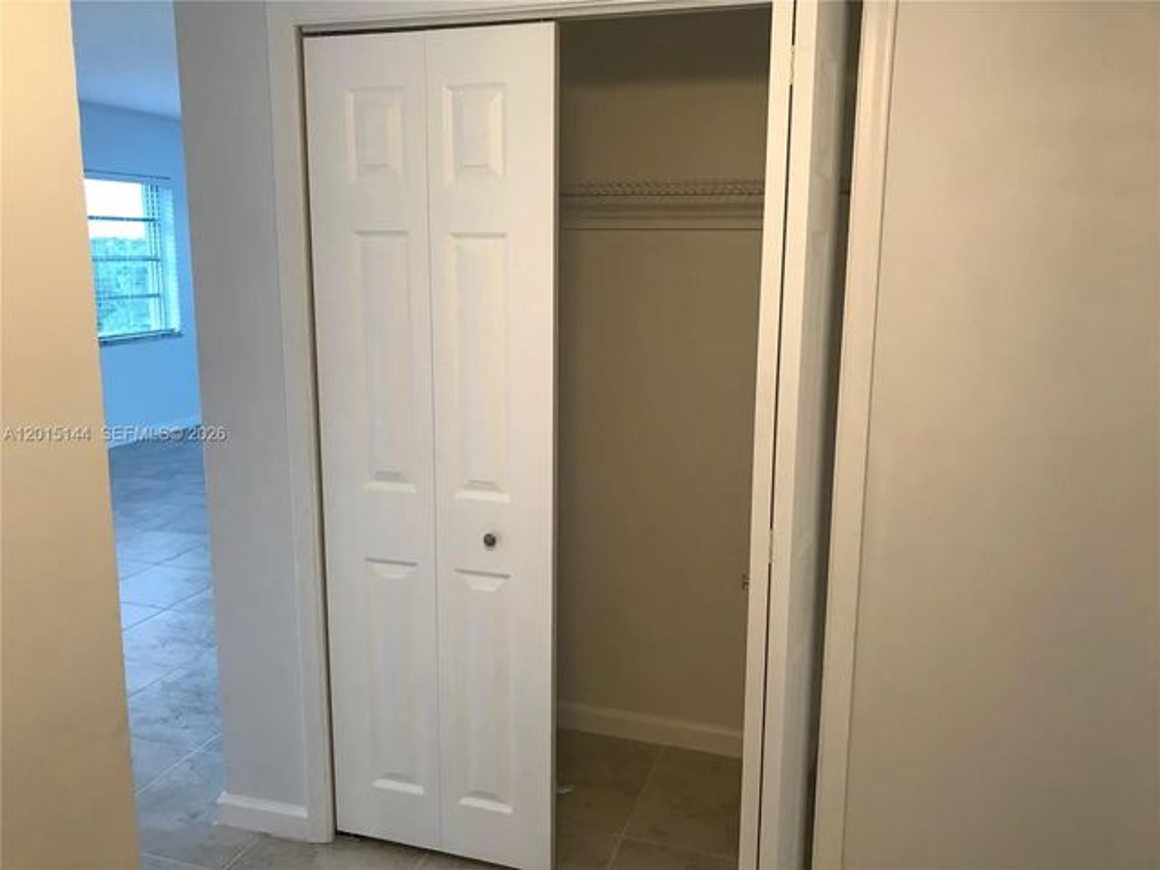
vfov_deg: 49.7
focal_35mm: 28
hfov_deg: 63.4
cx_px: 580
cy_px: 435
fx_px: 938
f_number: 1.8
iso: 40
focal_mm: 3.99
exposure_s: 1/20
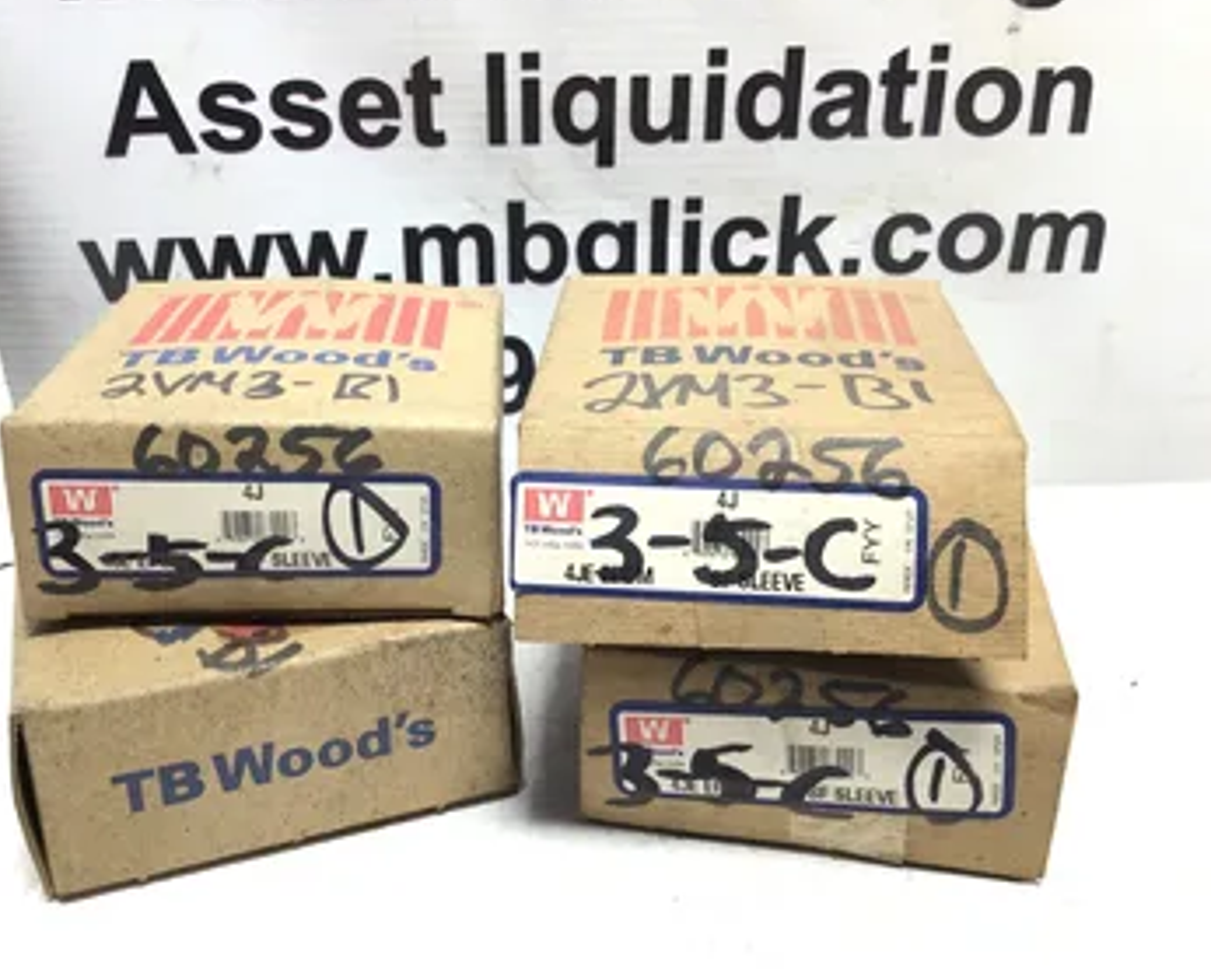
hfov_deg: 51.4
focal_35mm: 35
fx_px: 1255
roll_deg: -0.4
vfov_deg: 42.2
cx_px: 546
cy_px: 469
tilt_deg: -24.2
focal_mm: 3.3
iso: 32
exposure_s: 1/60
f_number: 2.4
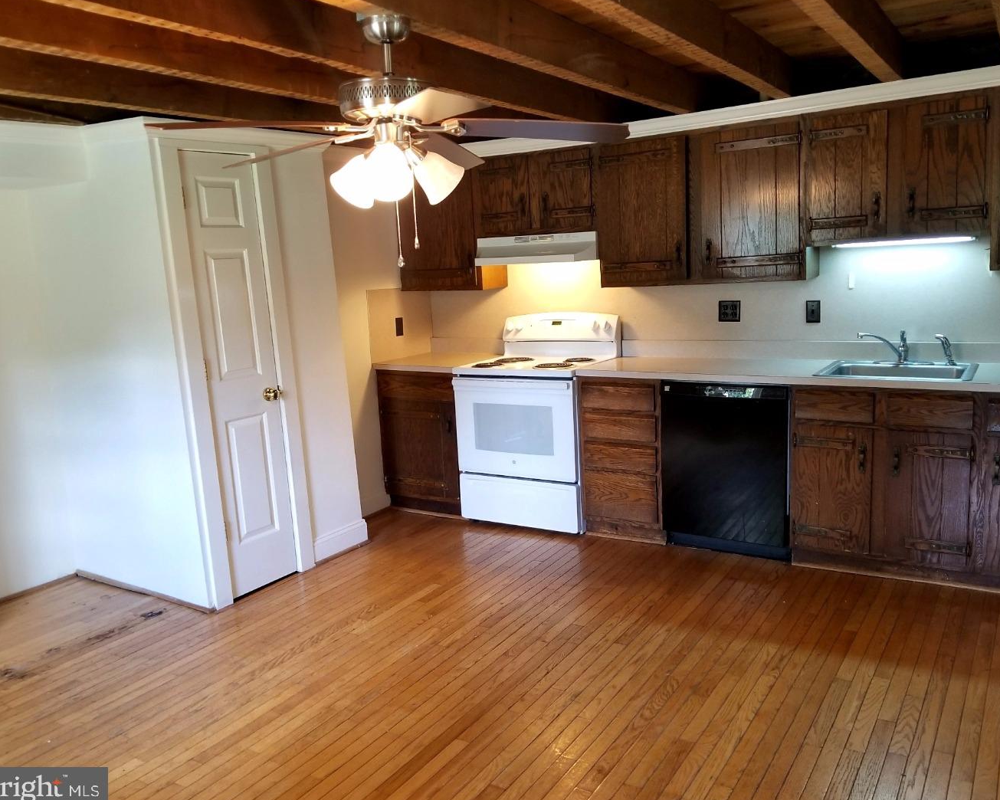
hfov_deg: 62.2
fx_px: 829
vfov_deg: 51.5
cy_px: 397
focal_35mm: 28
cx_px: 526
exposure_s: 1/40
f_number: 1.7
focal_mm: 4.25
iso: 160
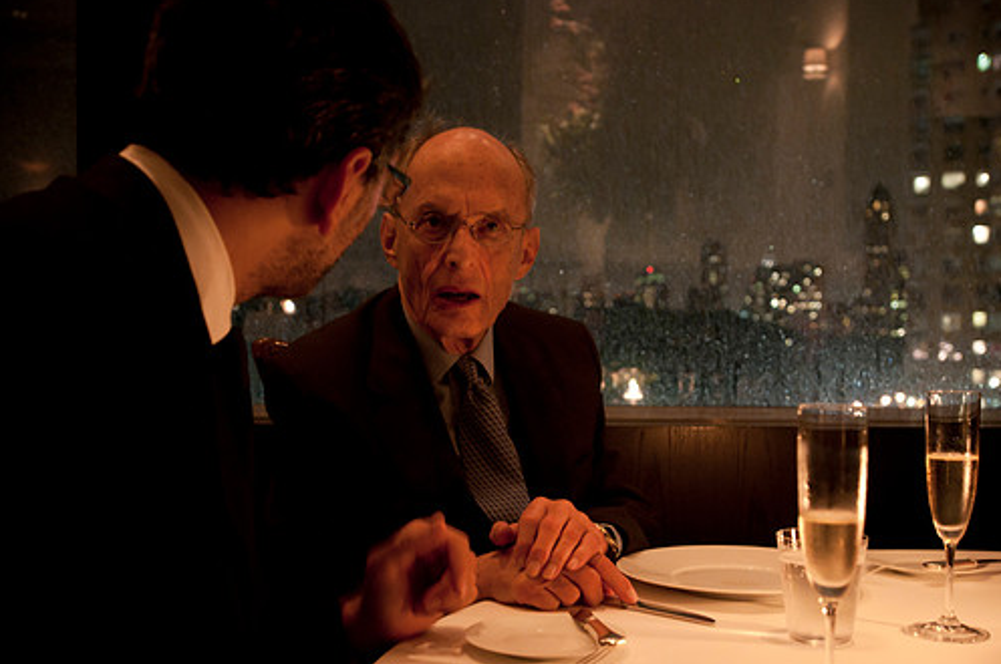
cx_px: 516
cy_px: 375
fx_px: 1166
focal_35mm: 42
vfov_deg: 31.8
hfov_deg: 46.4
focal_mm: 24
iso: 1000
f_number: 2.8
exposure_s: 1/8
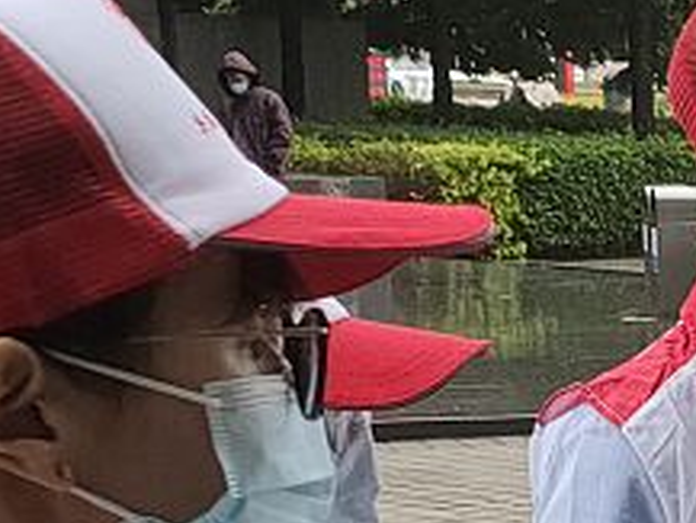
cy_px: 841
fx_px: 2997
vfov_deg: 9.6
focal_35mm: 149
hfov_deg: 11.9
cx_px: 1354
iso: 112
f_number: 1.7
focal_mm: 4.77
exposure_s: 1/160
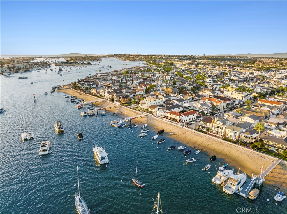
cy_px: 107
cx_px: 144
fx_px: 199
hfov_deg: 71.6
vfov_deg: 56.7
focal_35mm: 24
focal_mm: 12.29
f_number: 10
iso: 100
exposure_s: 1/160
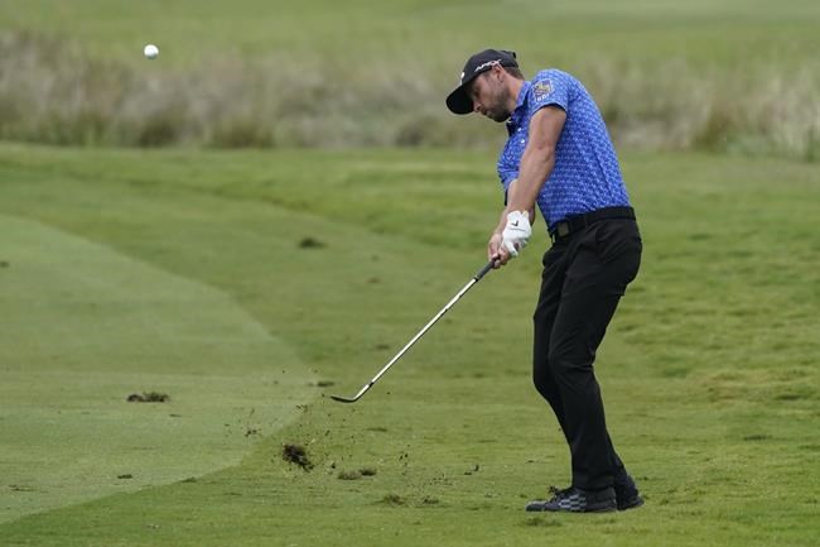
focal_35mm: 404
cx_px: 410
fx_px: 9199
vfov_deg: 3.4
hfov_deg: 5.1
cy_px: 274
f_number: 6.3
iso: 4000
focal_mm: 404
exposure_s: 1/1600
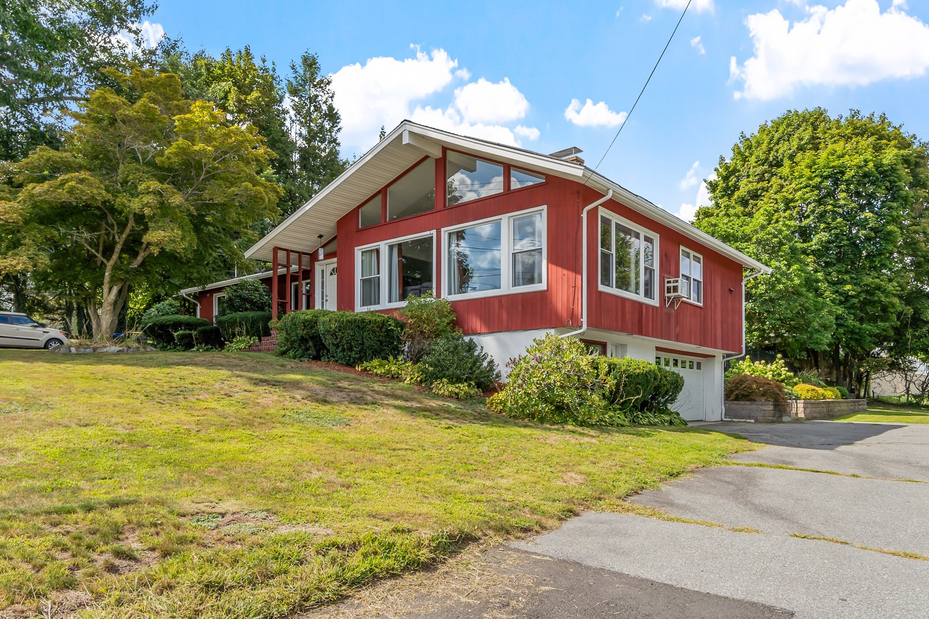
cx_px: 458
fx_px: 593
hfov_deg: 76.1
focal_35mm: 23
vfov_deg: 55.1
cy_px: 298
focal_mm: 15
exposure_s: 1/100
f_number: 8
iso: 100
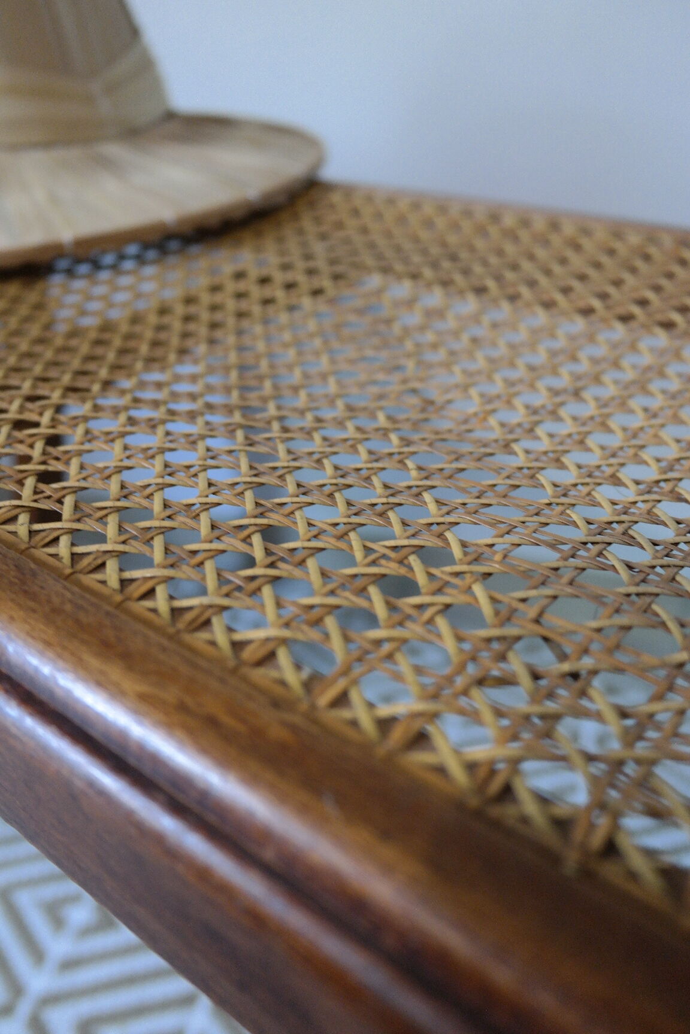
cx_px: 345
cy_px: 517
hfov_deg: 43.6
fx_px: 862
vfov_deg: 61.9
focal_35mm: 30
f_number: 3.5
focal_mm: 20
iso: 800
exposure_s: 1/40
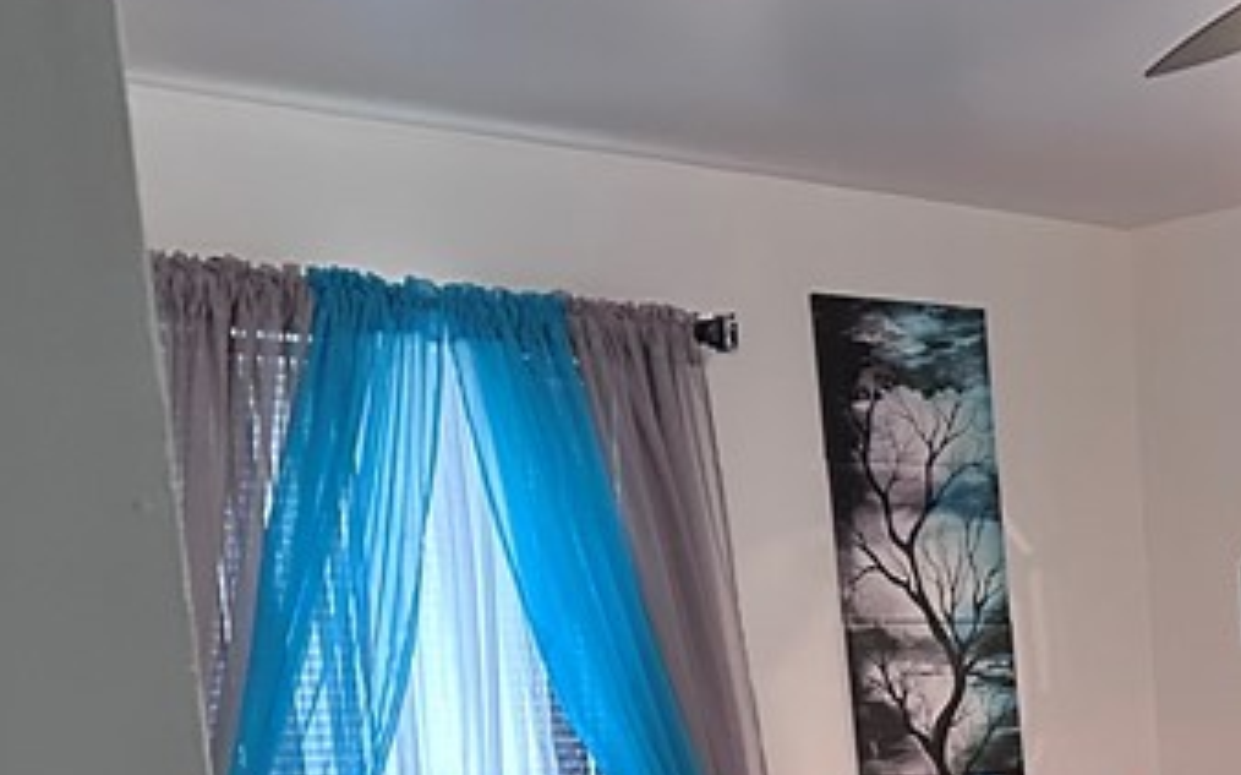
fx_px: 2603
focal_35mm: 77
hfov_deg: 24.2
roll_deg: +1.9
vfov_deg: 15.1
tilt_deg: -12.7
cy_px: 1297
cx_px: 1513
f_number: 1.78
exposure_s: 1/60
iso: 640
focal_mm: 6.86
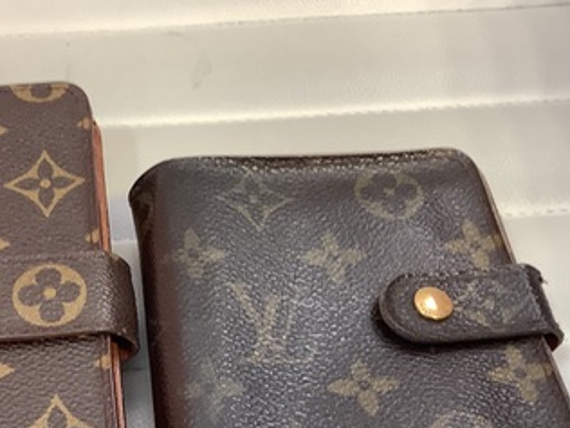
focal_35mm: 53
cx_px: 133
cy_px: 333
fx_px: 873
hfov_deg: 35.3
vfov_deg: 27.1
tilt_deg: -62.8
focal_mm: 3.3
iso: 160
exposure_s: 1/50
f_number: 2.4
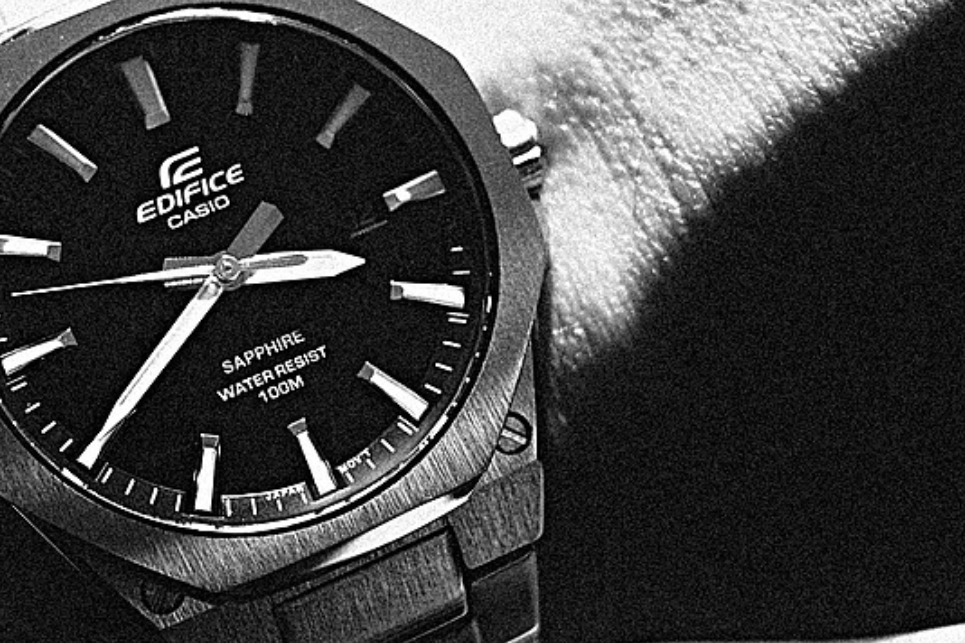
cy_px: 327
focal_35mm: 73
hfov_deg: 27.6
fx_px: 1957
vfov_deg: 18.7
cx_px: 329
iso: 320
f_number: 2.8
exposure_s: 1/400
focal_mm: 18.3
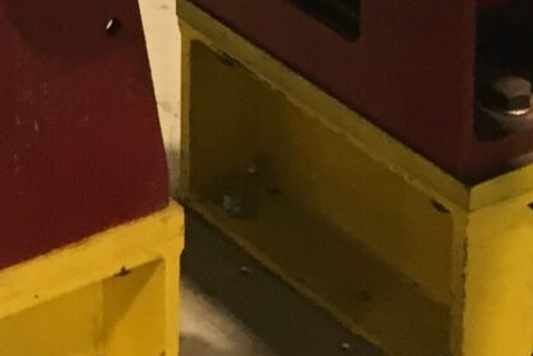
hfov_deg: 10.7
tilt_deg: -10.3
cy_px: -862
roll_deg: +1.0
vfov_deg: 6.5
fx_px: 2755
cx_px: -249
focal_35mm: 186
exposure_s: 1/33
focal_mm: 4.15
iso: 100
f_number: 2.2
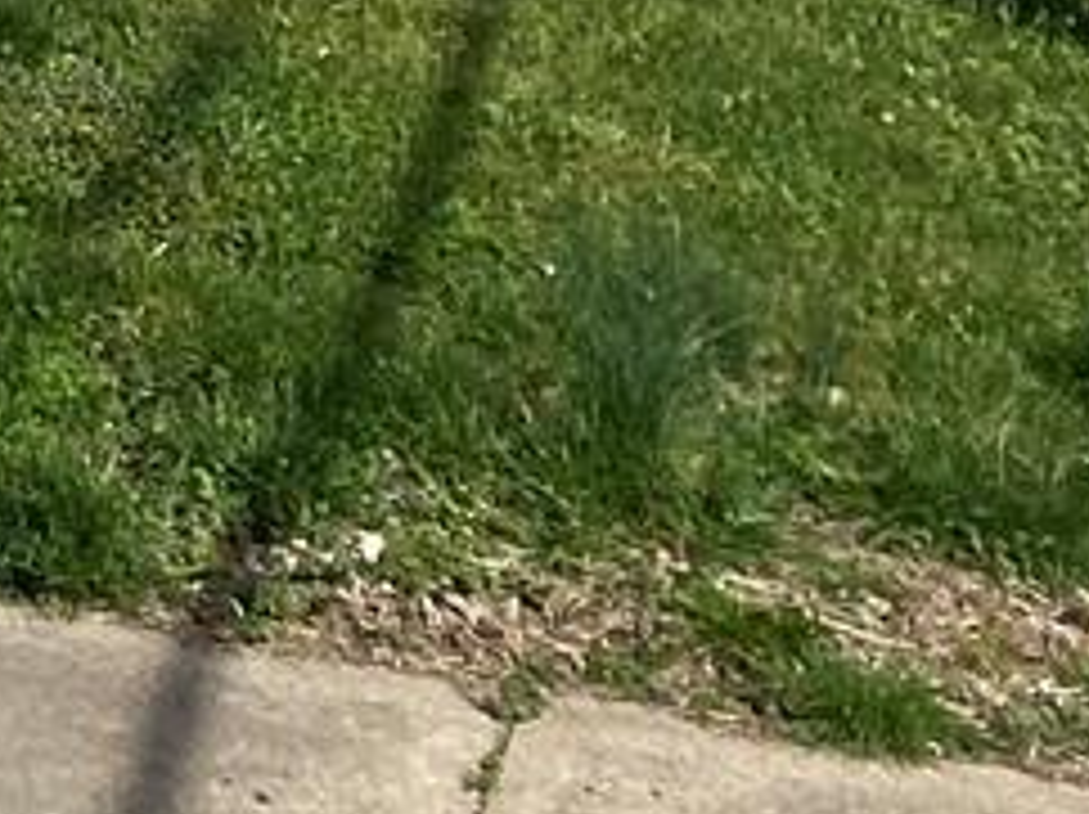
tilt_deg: +4.8
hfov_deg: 9.3
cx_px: -2088
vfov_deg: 7.3
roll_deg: +0.0
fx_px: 5406
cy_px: -1848
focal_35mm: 172
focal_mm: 4.25
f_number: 1.8
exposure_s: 1/3846
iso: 32
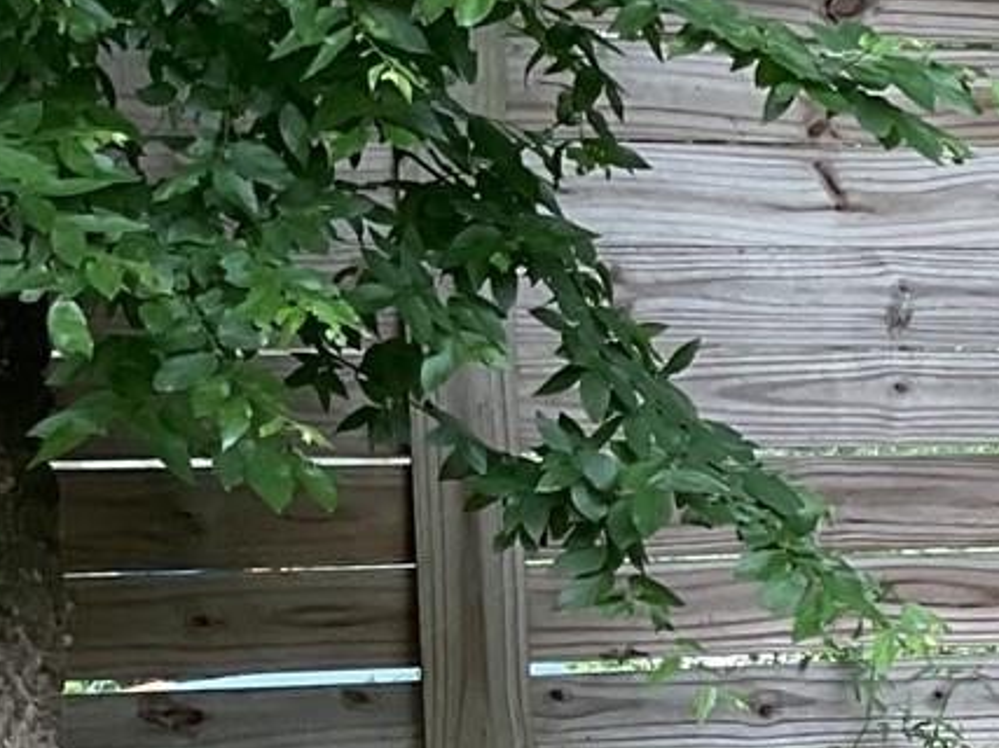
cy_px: 979
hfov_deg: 11.9
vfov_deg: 10.4
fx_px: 4010
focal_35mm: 139
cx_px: 2283
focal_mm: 3
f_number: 1.8
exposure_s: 1/120
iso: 20
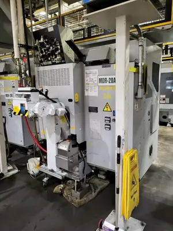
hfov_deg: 53.1
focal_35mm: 26
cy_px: 116
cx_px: 86
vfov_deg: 67.3
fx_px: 173
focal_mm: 5.4
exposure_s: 1/40
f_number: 1.8
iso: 500
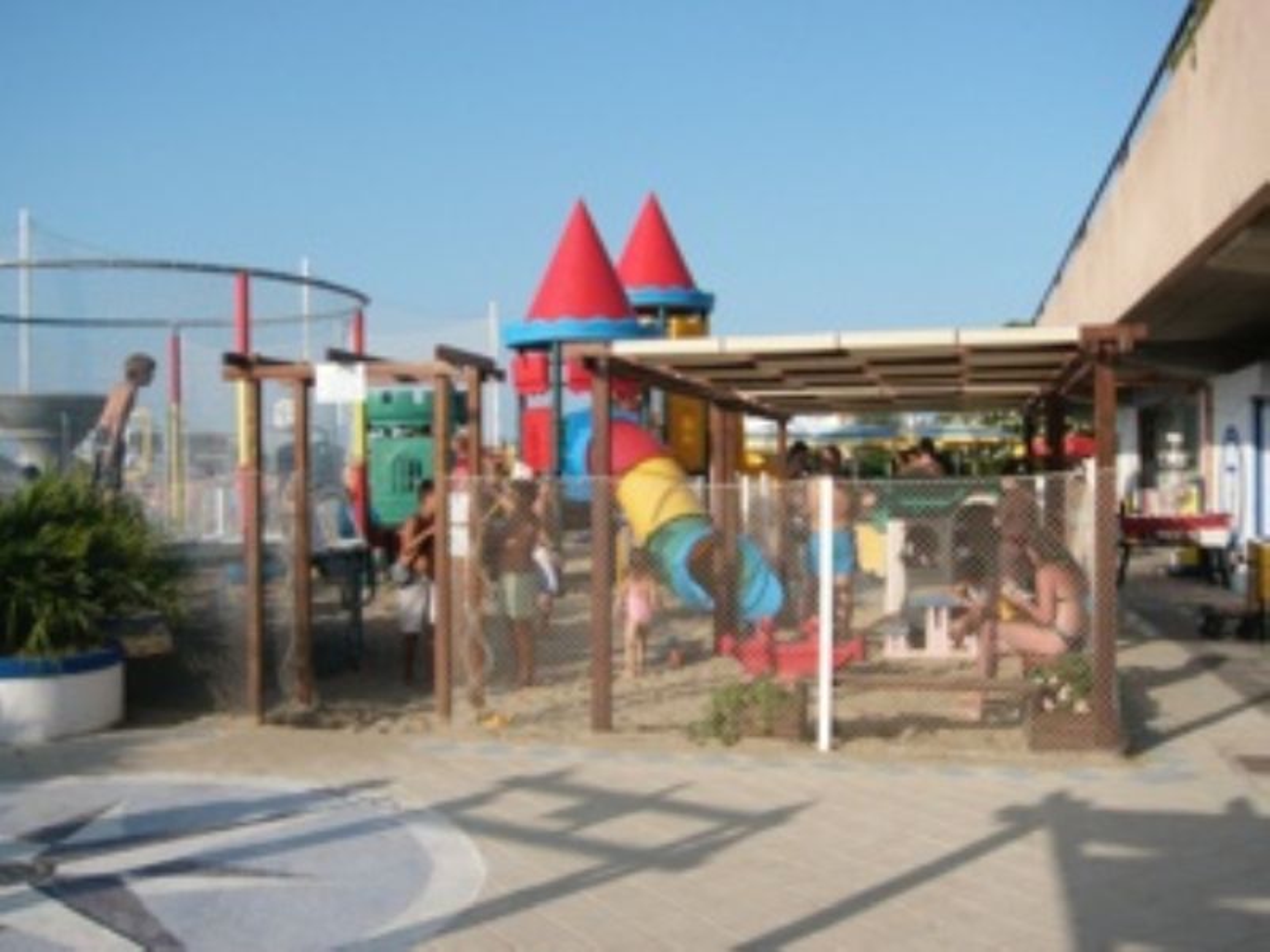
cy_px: 476
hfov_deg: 52.6
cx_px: 635
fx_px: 1284
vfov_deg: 40.7
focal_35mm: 35
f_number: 8
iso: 100
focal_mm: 5.8
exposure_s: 1/250
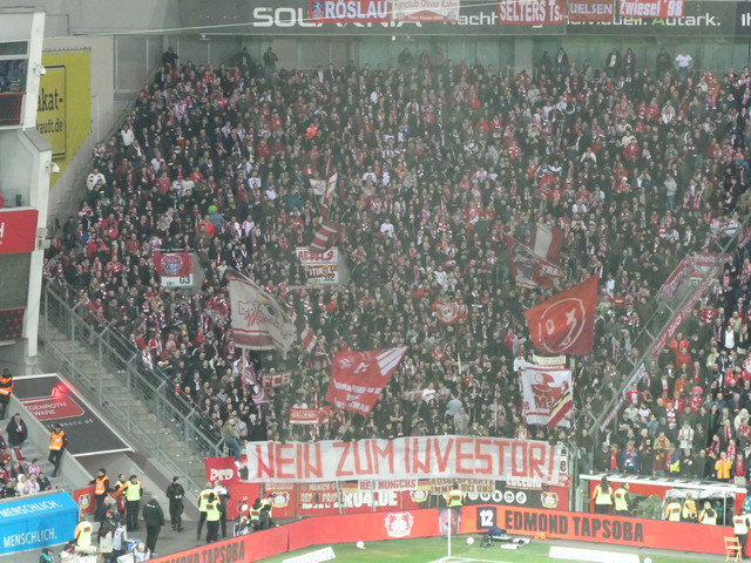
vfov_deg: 9.3
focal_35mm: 160
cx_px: 376
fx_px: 3471
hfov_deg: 12.3
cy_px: 282
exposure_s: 1/60
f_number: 5.5
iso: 1600
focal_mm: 28.7
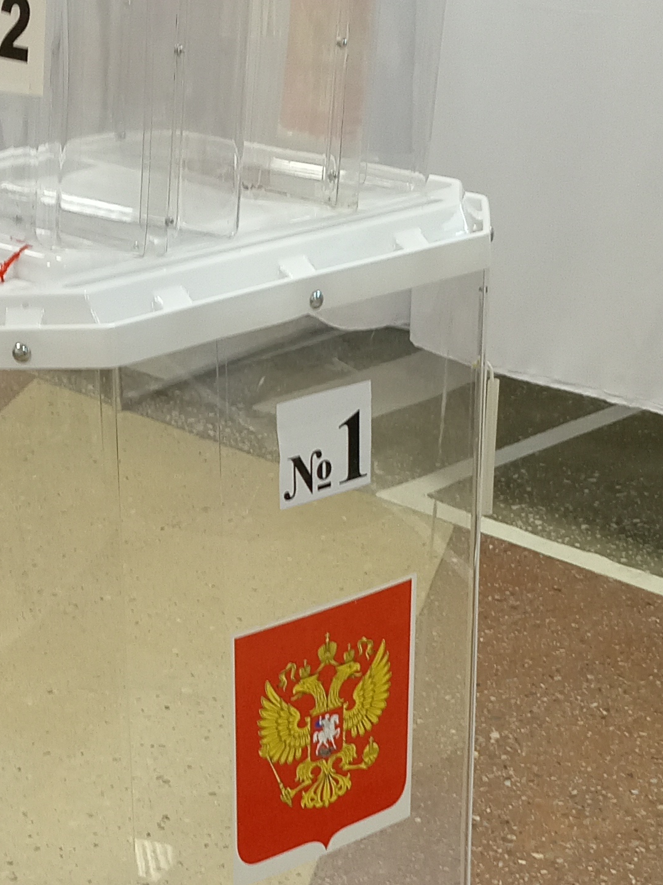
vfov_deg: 26.2
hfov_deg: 19.5
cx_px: 52
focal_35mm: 74
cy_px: 581
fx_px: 1890
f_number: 1.8
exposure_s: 1/20
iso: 419
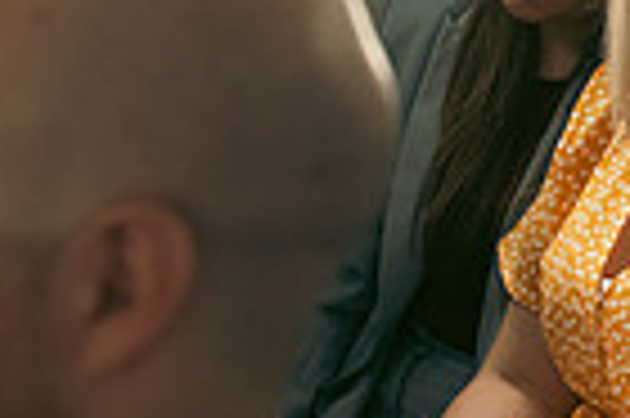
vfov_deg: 8.2
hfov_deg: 12.1
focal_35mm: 166
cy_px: 97
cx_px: 734
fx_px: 2902
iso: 800
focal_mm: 40
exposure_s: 1/160
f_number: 3.5
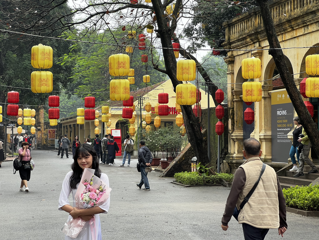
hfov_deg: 25.0
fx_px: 719
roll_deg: +0.2
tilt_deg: +1.3
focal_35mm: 78
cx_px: 159
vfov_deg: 18.9
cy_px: 119
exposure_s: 1/99
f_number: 2.8
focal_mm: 9
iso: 80
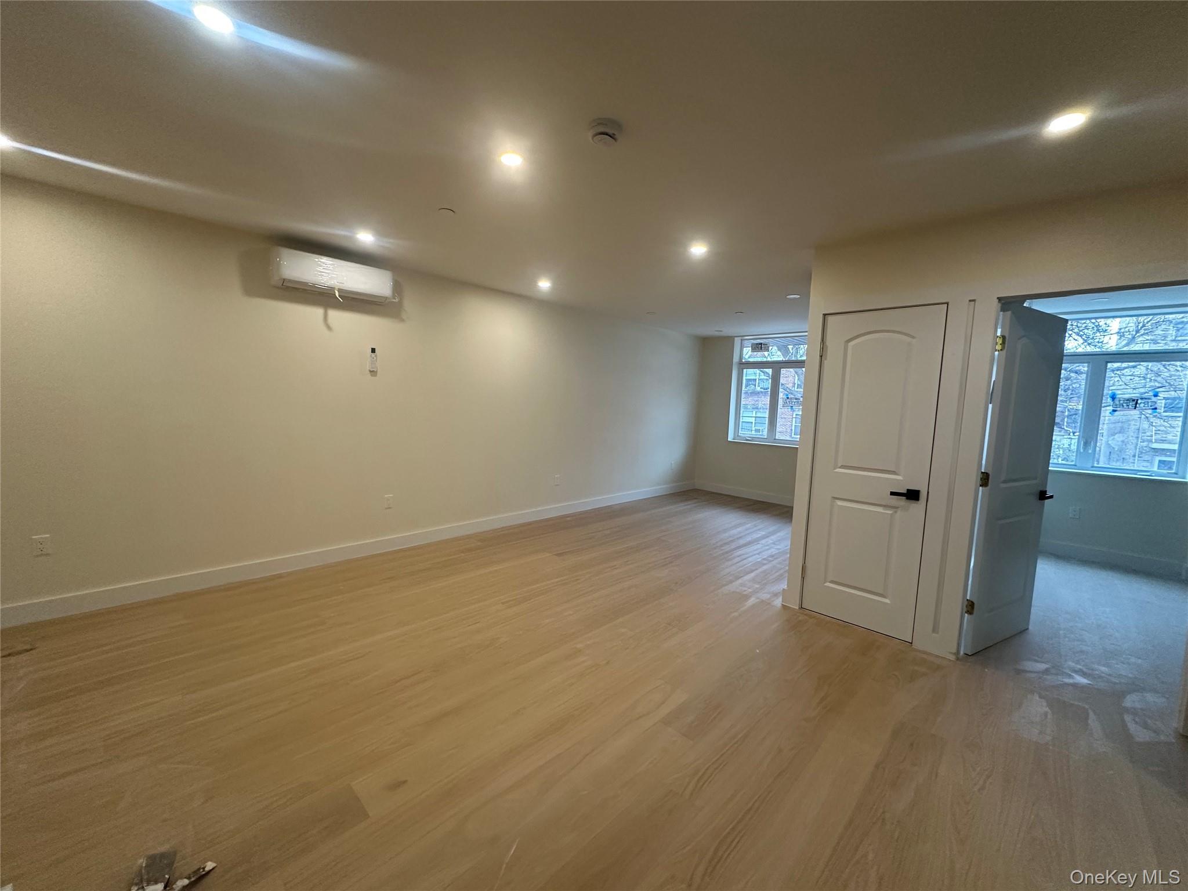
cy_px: 446
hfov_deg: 102.1
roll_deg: -2.0
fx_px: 480
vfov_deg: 85.7
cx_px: 594
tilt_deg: -4.6
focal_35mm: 14
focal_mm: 2.22
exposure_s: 1/120
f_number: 2.2
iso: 250
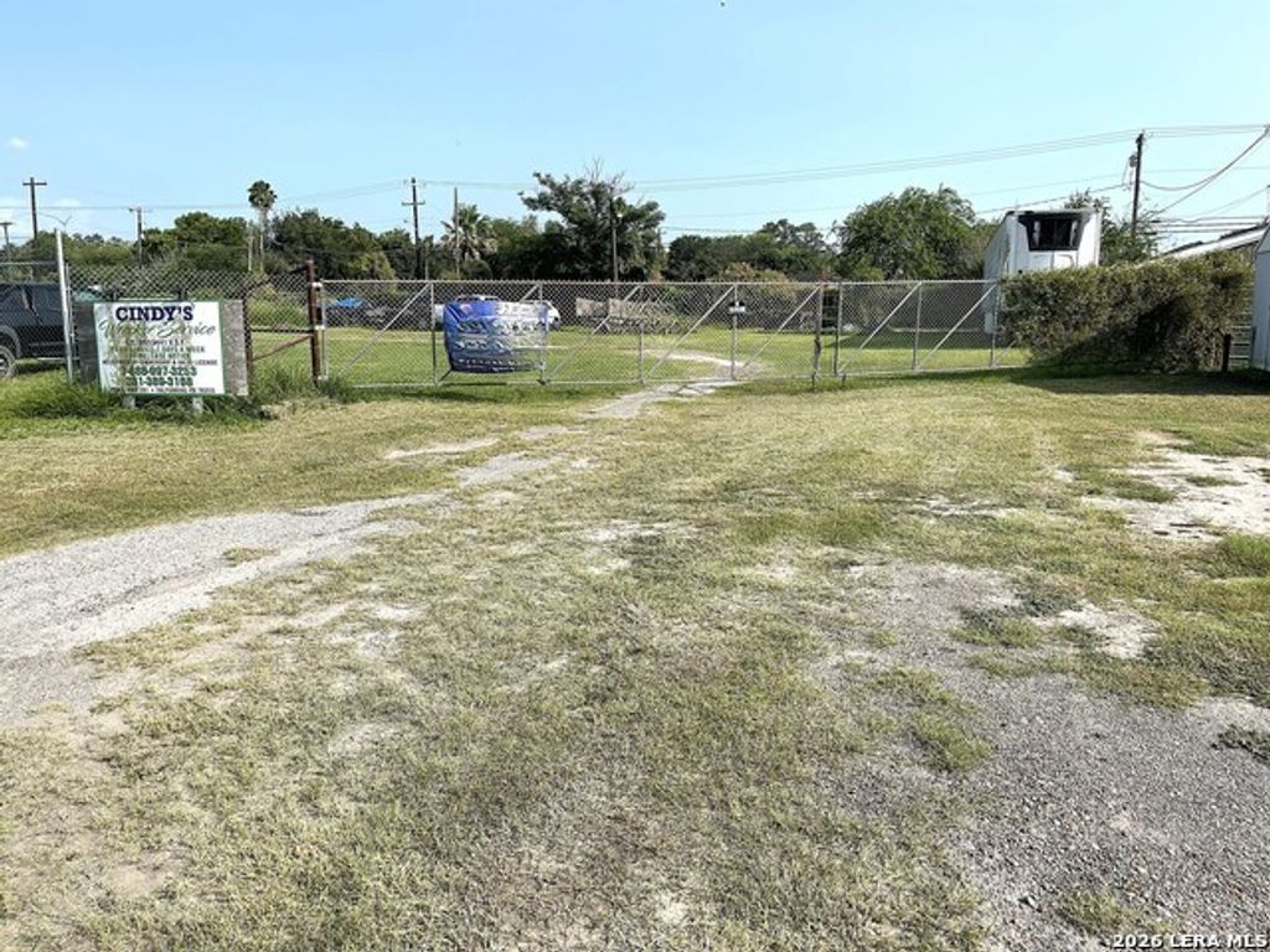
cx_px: 635
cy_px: 476
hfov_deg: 69.4
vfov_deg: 54.9
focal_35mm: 25
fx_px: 917
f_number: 1.6
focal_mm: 5.1
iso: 32
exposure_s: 1/3663
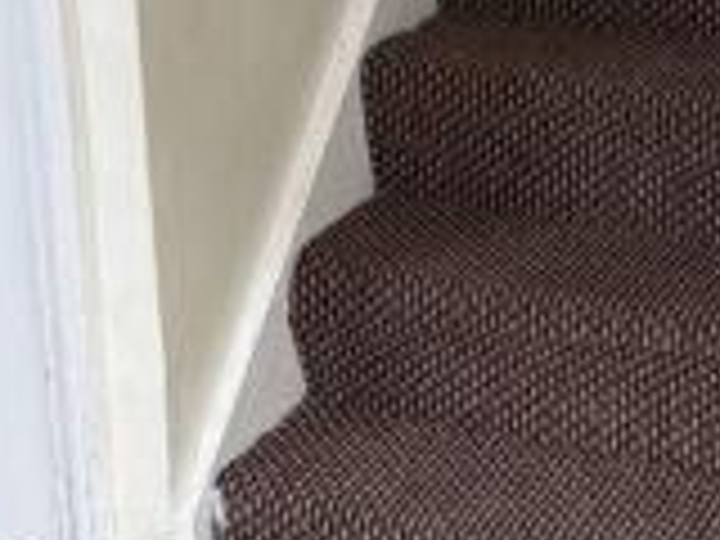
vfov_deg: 15.5
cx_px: 457
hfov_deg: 20.6
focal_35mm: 95
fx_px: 1976
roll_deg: +1.1
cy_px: 110
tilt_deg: -16.8
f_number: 1.6
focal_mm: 5.96
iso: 40
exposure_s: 1/122
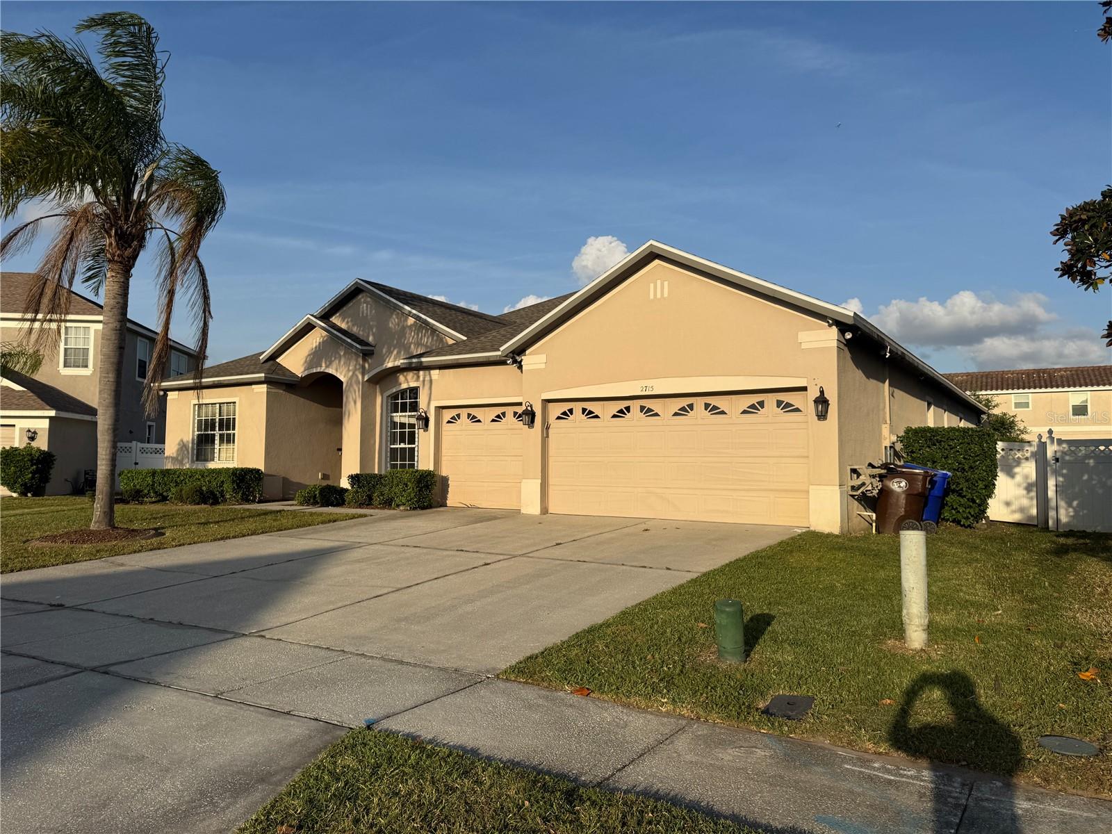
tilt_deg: +2.3
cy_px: 417
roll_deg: -0.2
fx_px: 771
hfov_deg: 71.6
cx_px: 556
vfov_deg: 56.8
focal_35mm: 24
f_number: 1.78
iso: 80
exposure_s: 1/6410
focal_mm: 6.76
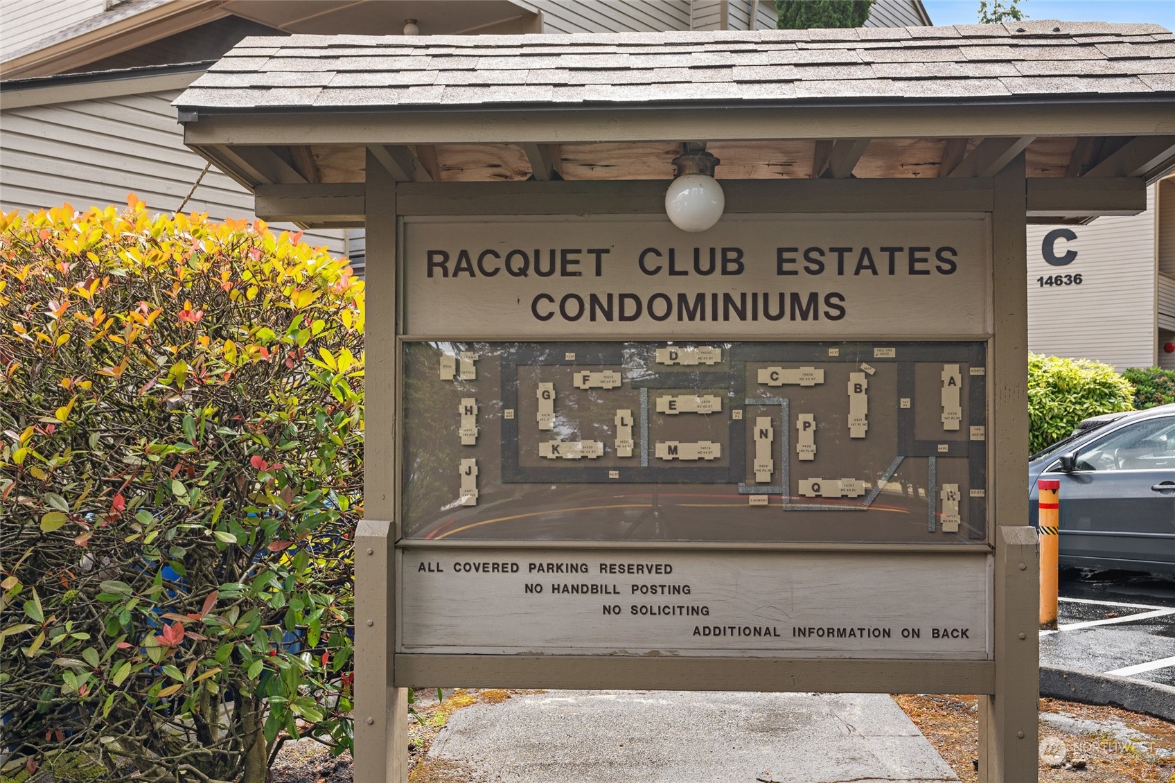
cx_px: 588
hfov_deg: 54.4
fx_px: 1142
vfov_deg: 37.8
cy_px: 392
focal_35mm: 35
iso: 400
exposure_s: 1/200
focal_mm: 35
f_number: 8
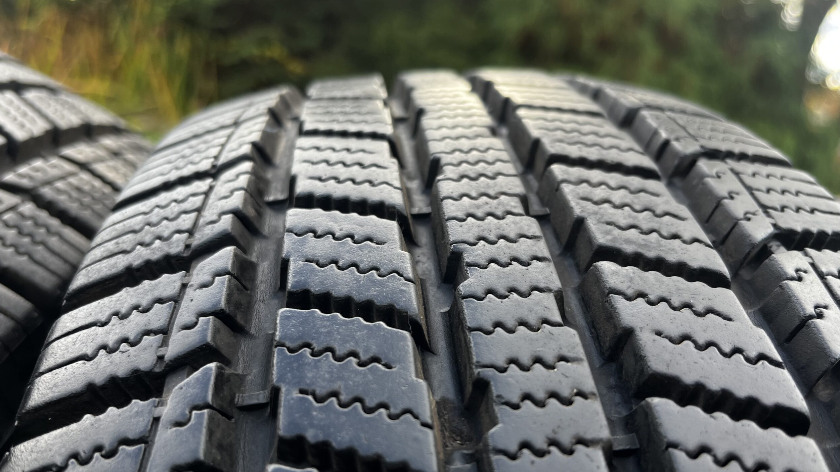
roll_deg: -10.6
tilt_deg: -13.4
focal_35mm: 29
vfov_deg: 40.0
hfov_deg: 66.1
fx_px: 646
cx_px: 415
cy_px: 287
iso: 40
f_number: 1.6
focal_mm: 5.1
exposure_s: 1/198
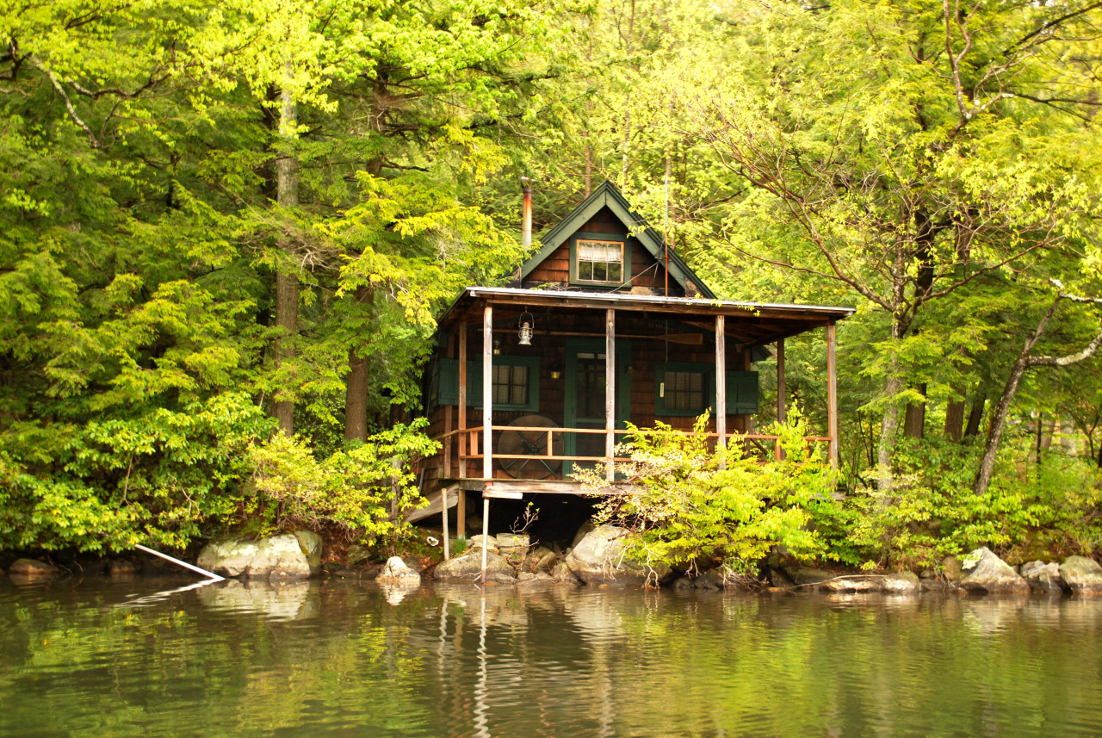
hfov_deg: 44.9
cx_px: 551
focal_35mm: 44
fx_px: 1333
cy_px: 369
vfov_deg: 30.9
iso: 200
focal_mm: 29
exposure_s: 1/8
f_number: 4.8
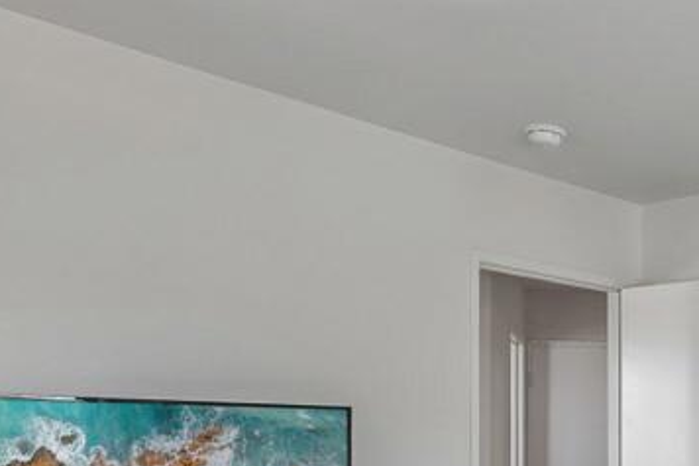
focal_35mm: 47
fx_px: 921
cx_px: 795
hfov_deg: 34.9
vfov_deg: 27.1
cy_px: 444
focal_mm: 16.5
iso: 640
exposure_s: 1/30
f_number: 8
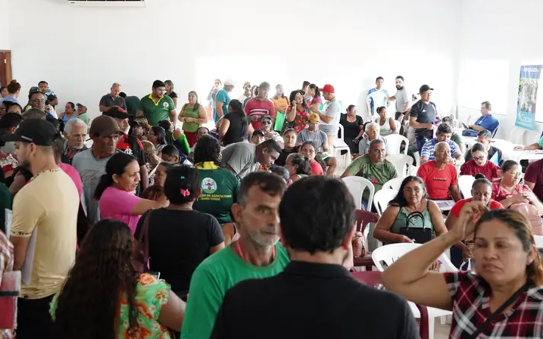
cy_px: 146
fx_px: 651
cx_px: 279
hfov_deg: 45.3
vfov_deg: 29.2
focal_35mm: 44
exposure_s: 1/200
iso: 3200
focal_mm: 24
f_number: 3.5
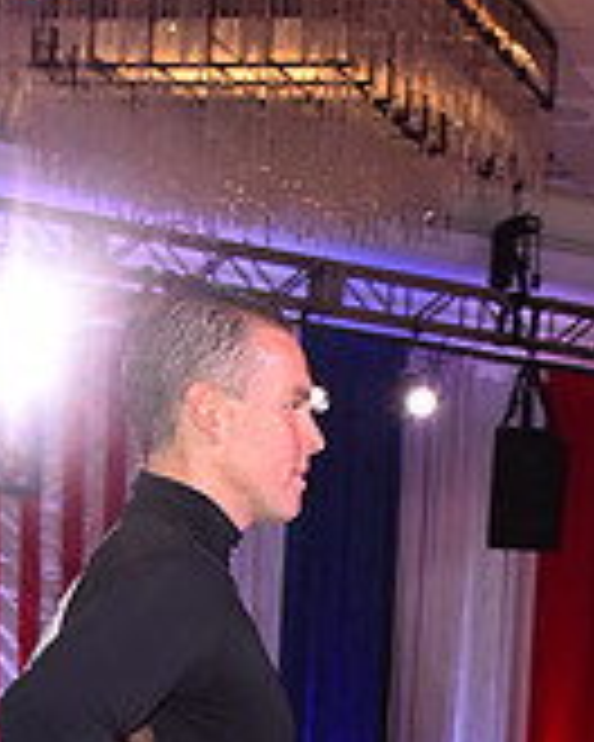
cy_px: 1093
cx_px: 592
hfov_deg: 10.6
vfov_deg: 12.7
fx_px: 3186
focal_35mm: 145
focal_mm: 44
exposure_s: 1/320
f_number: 7.1
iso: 2500
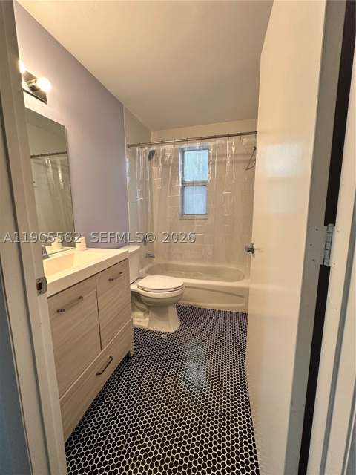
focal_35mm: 14
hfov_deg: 85.7
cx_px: 178
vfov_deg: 102.1
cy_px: 238
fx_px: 192
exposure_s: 1/120
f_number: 2.2
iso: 200
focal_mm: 2.22
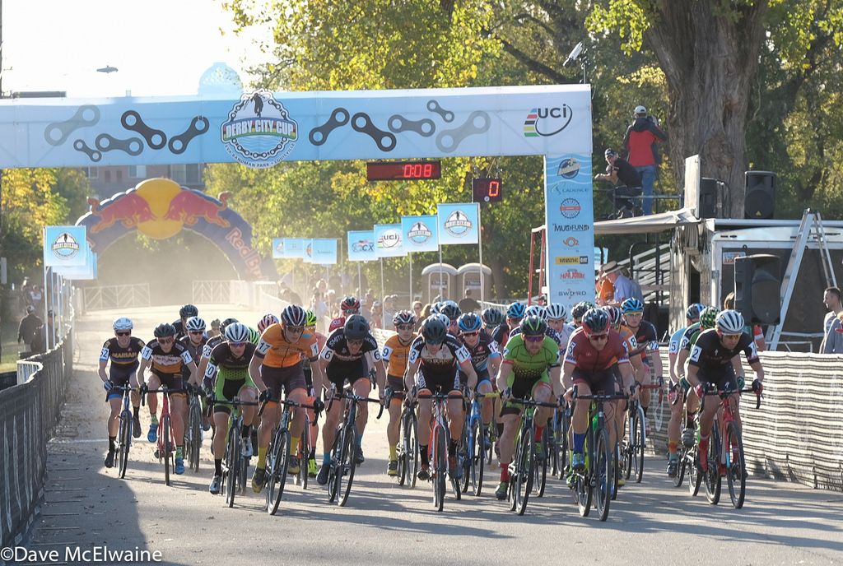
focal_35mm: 121
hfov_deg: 16.9
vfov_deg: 11.4
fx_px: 2840
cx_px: 422
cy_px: 283
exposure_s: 1/800
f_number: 3.6
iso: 400
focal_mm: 80.4
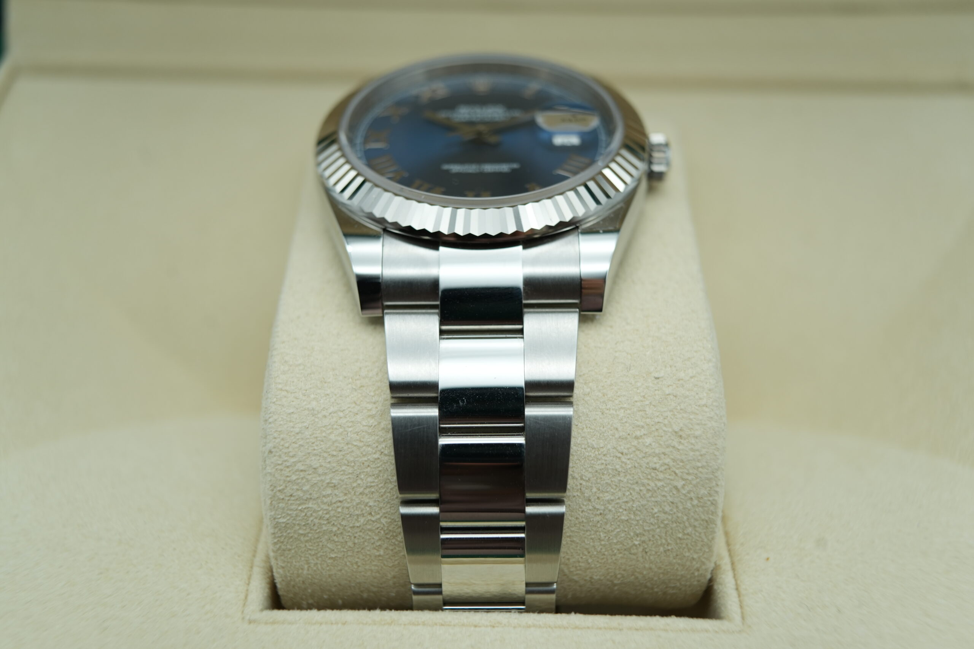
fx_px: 947
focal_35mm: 35
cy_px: 324
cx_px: 487
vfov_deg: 37.9
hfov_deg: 54.4
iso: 400
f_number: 5
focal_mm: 35
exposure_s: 1/250
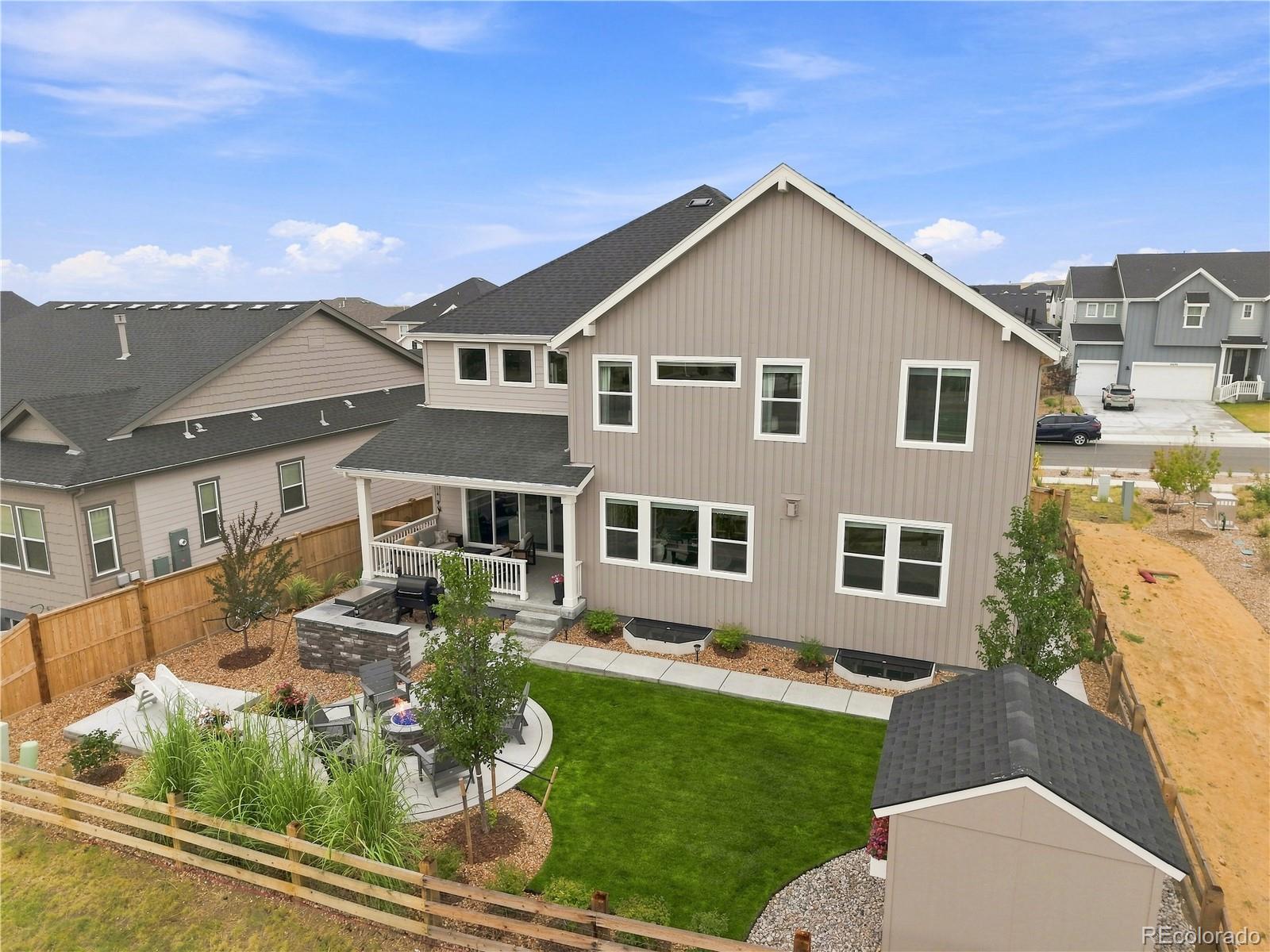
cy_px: 476
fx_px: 881
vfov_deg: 56.8
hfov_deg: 71.6
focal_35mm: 24
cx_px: 635
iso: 160
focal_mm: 8.7
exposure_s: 1/640
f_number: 1.8
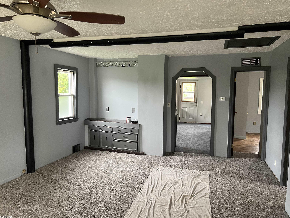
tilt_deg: -3.5
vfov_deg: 53.1
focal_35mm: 26
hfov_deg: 67.3
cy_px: 109
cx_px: 145
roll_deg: +0.4
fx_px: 218
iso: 160
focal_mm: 5.7
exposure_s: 1/60
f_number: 1.5
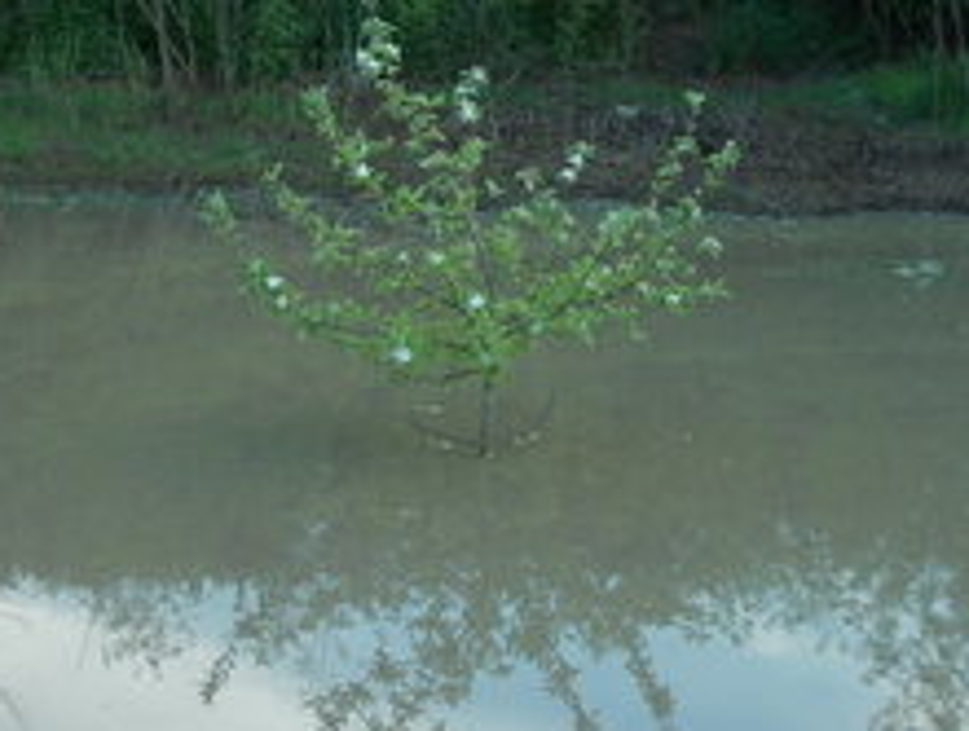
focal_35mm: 81
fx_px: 2272
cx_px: 476
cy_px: 368
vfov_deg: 18.3
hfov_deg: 24.1
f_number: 3.6
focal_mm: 7.2
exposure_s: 1/30
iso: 80
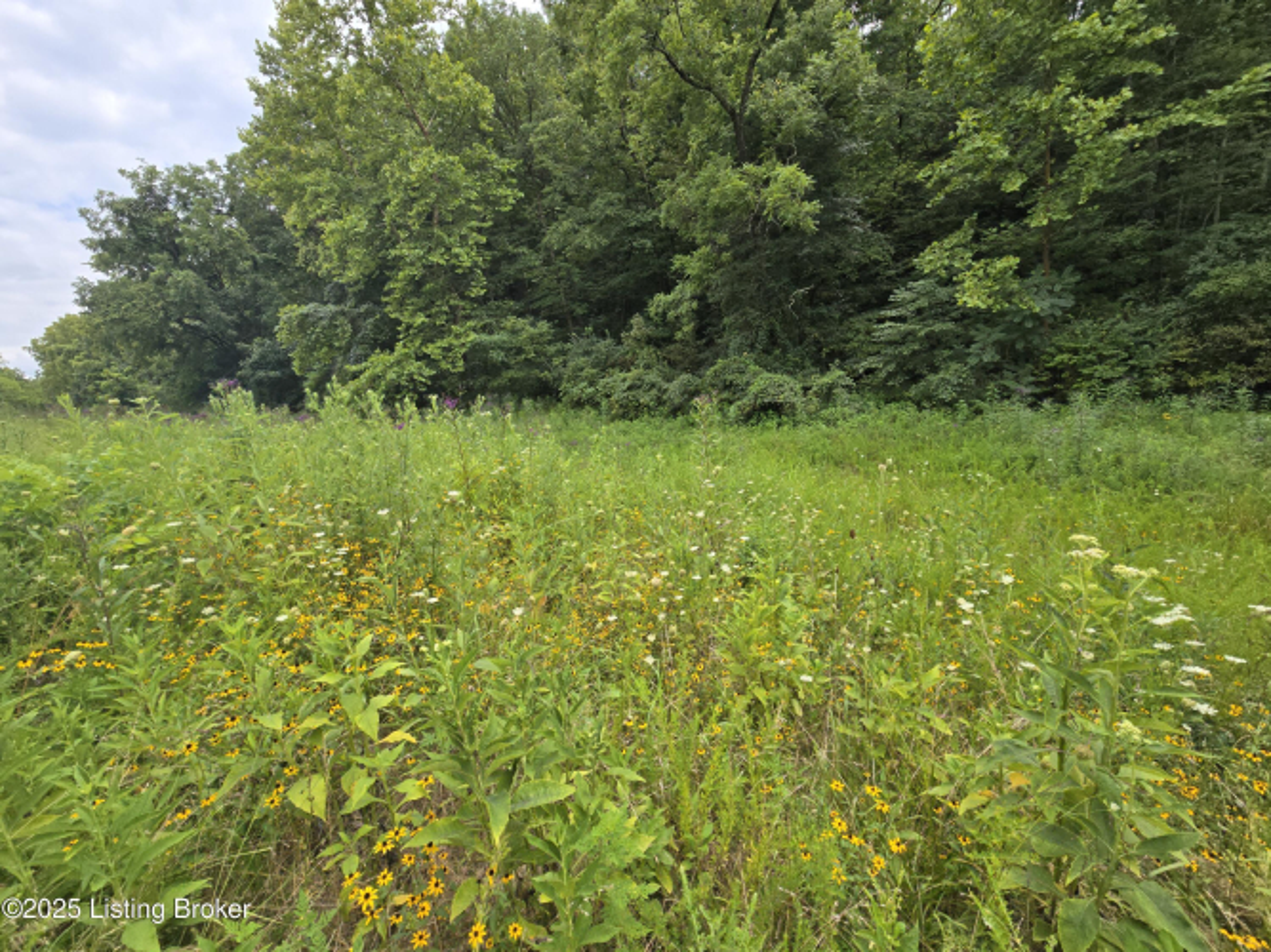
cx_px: 636
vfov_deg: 89.9
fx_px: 477
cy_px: 476
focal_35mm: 13
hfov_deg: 106.2
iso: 50
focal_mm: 2.2
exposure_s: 1/1358
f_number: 2.2
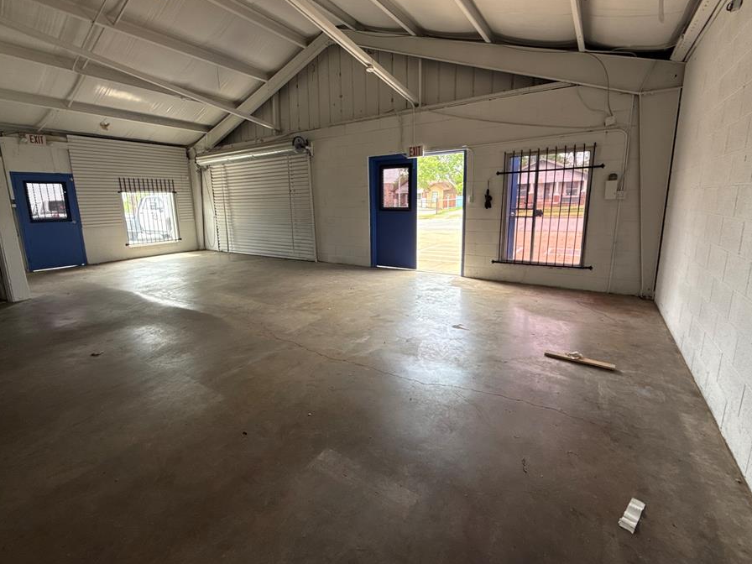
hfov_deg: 94.5
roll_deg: +0.4
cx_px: 368
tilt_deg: -10.2
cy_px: 263
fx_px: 348
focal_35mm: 16
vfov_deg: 78.0
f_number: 2.2
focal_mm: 2.22
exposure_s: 1/114
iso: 64
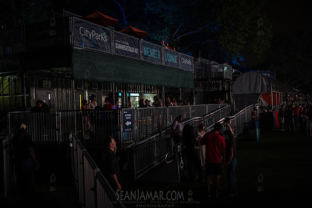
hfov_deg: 54.5
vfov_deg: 37.8
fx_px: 303
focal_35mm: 35
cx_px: 156
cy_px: 104
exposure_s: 1/160
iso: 3200
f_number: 3.5
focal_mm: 35
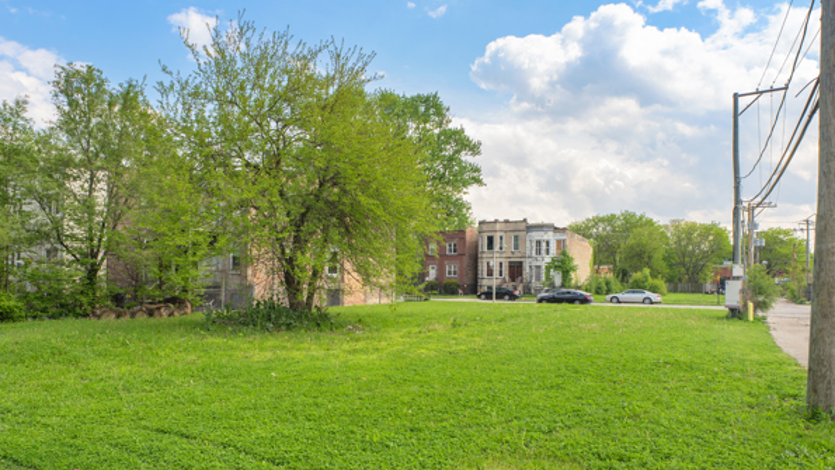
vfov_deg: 31.2
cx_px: 415
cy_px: 269
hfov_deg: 52.8
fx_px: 842
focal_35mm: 38
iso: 125
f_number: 10
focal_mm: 24
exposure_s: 1/125
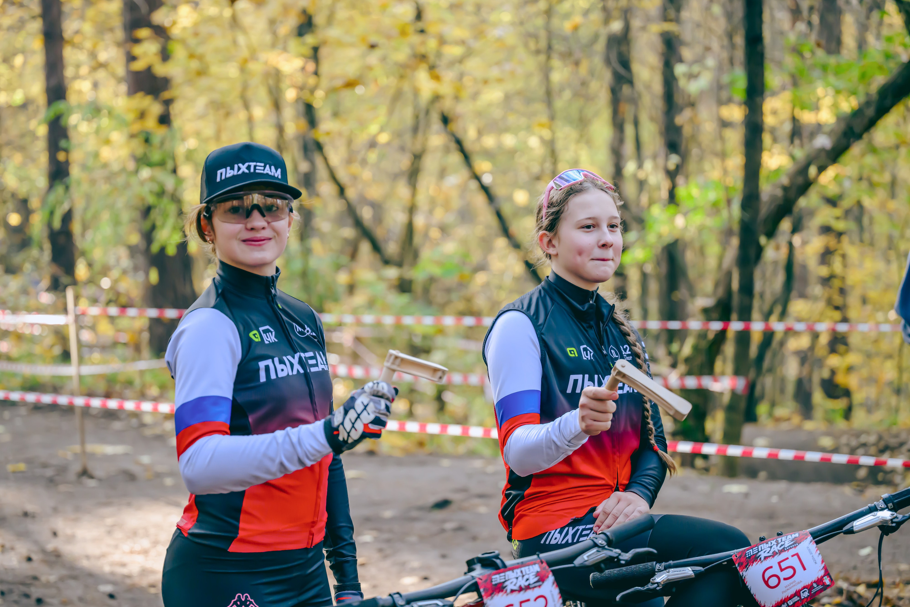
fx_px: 1820
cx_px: 453
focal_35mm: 72
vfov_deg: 18.9
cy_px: 299
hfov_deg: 28.1
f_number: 2.8
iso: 2000
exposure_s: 1/1250
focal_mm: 70
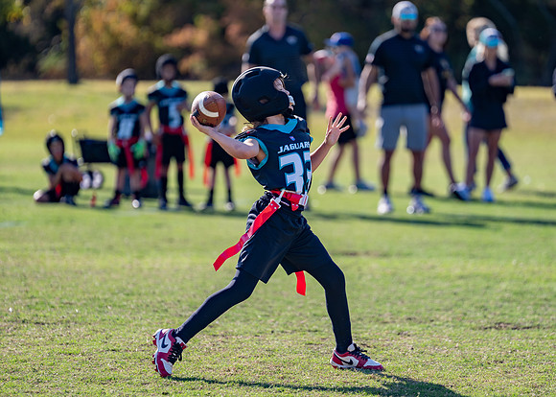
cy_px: 179
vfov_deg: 6.5
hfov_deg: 9.2
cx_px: 312
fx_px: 3470
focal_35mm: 220
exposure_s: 1/1000
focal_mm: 185
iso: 100
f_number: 2.8
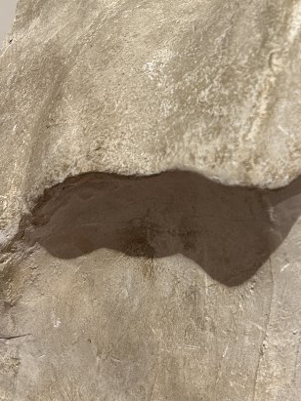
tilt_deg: -12.4
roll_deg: +1.3
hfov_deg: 19.2
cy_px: -8
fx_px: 882
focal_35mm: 76
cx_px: 239
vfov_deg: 24.4
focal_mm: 5.7
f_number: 1.5
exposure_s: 1/117
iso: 100
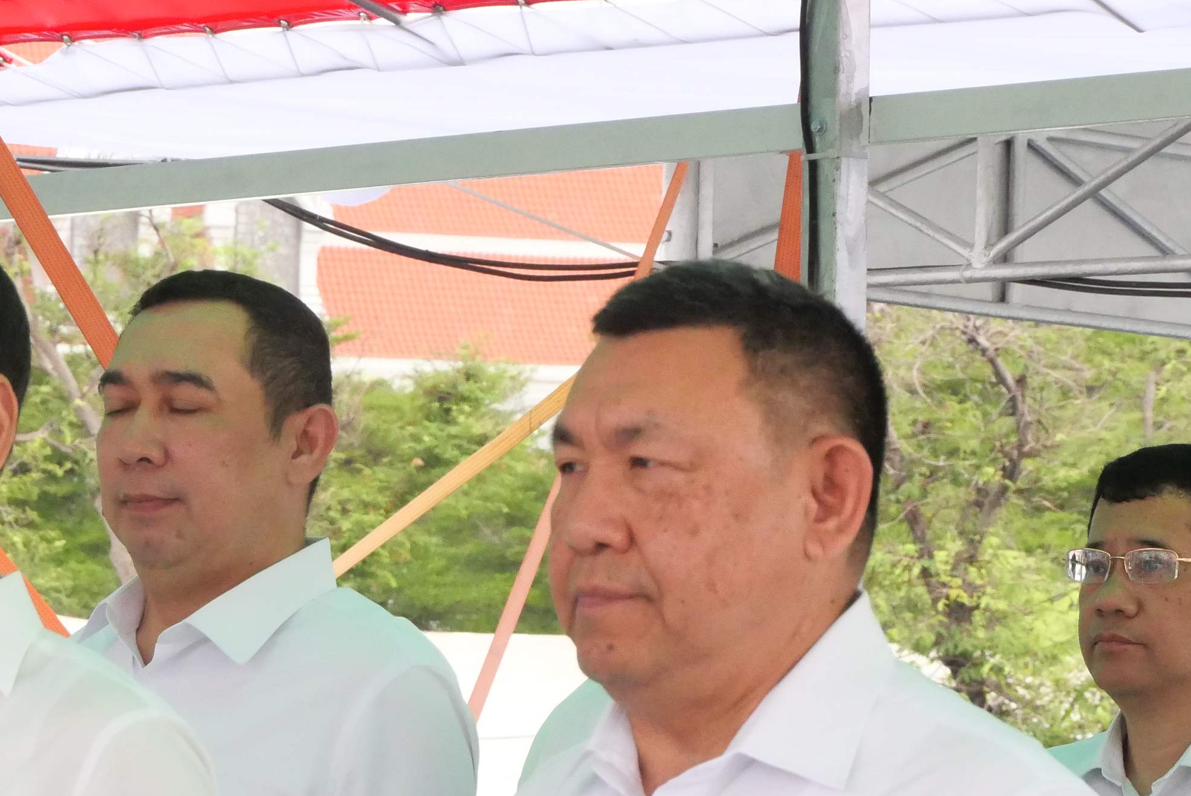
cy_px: 704
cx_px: 772
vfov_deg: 5.9
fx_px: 7714
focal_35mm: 233
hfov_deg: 8.8
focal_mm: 60
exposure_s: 1/800
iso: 3200
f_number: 10
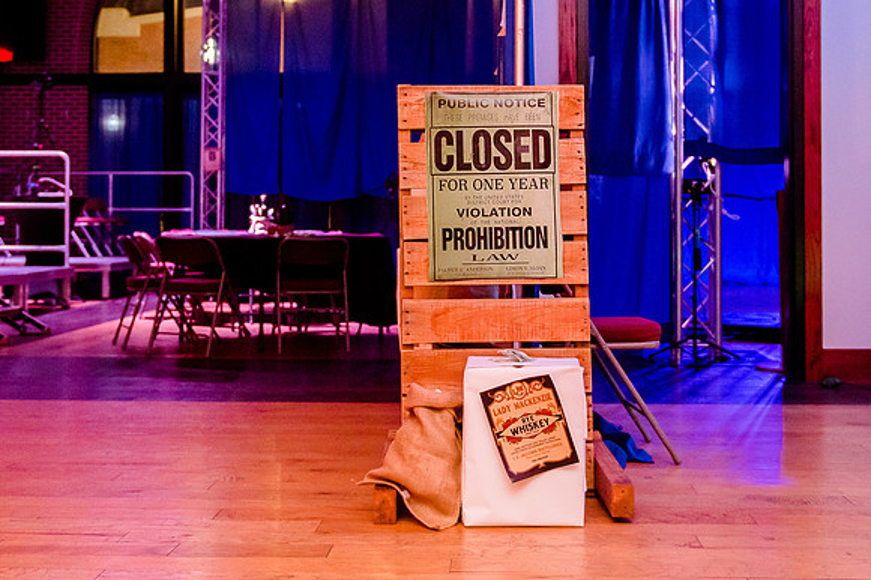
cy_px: 203
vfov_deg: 25.6
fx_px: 1270
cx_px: 444
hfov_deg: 37.8
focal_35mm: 53
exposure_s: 1/100
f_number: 2.8
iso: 3200
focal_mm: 32
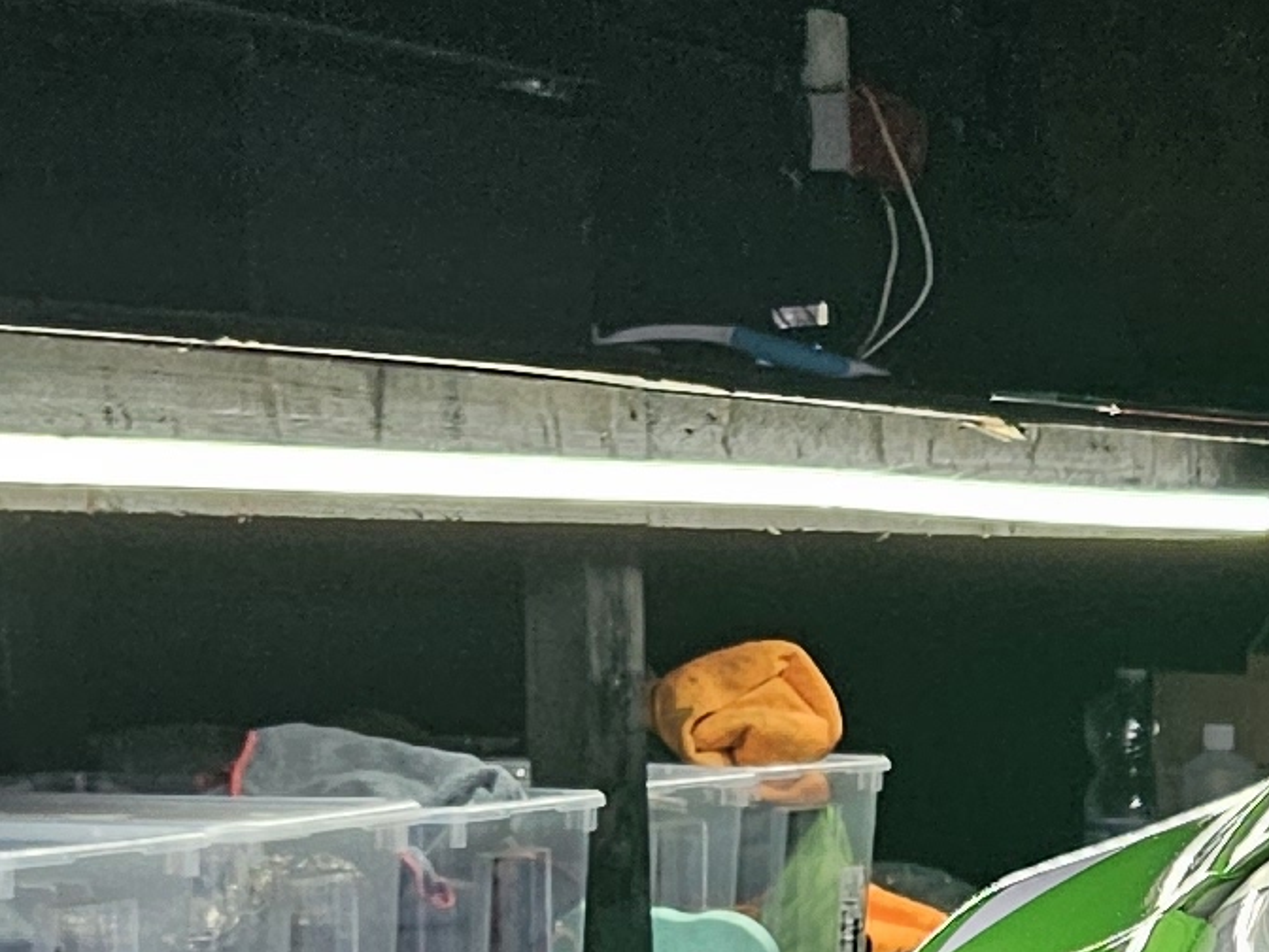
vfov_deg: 10.5
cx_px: 3426
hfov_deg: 11.1
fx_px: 5022
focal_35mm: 137
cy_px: 1343
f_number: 1.7
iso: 100
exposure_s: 1/100
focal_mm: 6.3
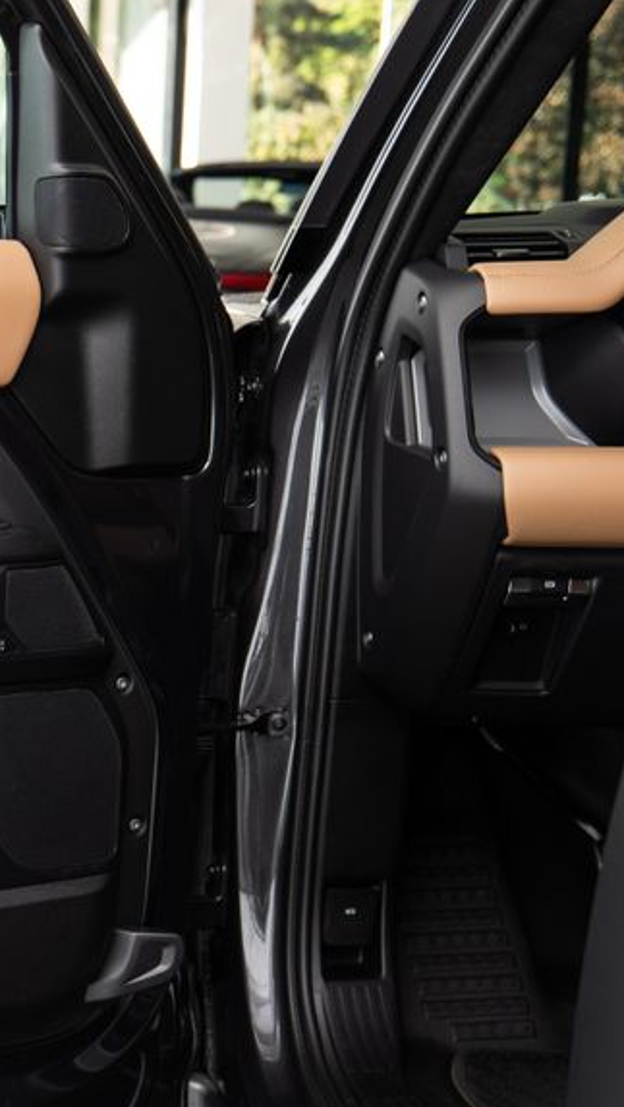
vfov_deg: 26.8
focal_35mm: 79
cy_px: 673
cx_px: -165
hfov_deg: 14.7
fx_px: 2320
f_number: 4.6
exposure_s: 1/80
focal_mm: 37
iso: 125
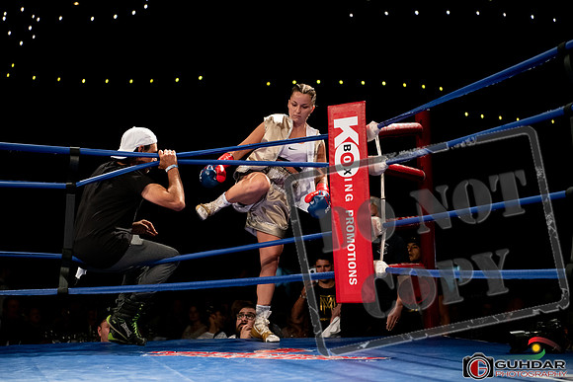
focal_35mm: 70
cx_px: 286
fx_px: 1114
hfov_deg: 28.8
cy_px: 191
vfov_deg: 19.5
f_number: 2.8
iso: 1600
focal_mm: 70
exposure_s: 1/800
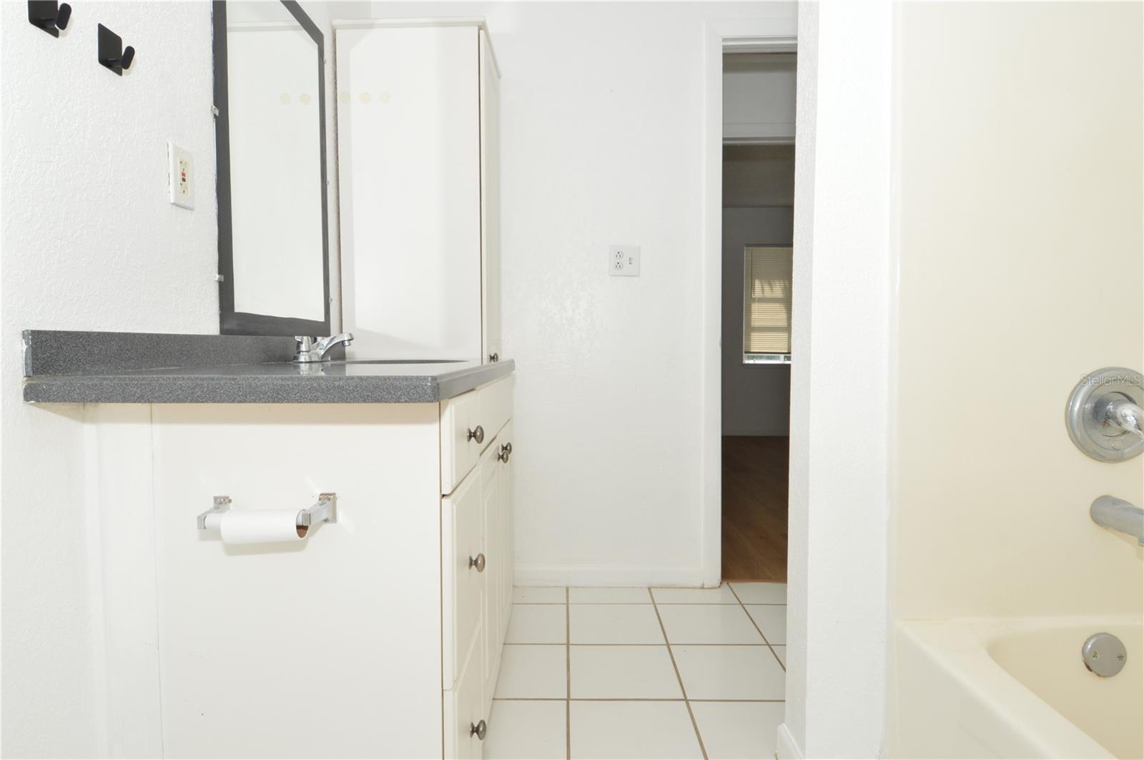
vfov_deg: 67.3
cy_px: 380
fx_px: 571
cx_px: 572
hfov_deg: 90.1
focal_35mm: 18
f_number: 11
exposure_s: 1/125
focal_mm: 12
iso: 400
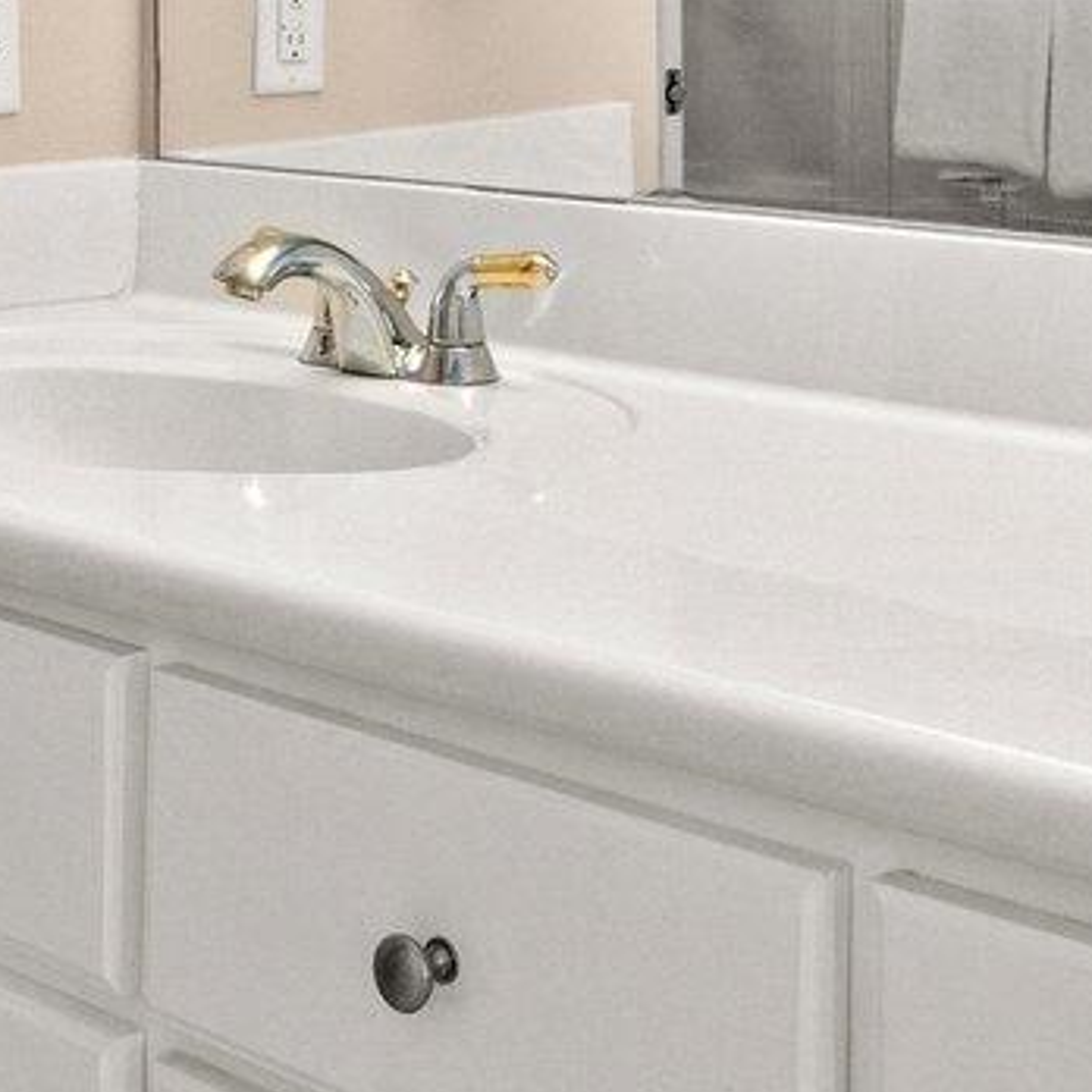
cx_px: 336
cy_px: -105
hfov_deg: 22.9
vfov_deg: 21.8
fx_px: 2677
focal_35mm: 75
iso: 800
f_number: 8
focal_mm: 10
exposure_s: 1/5
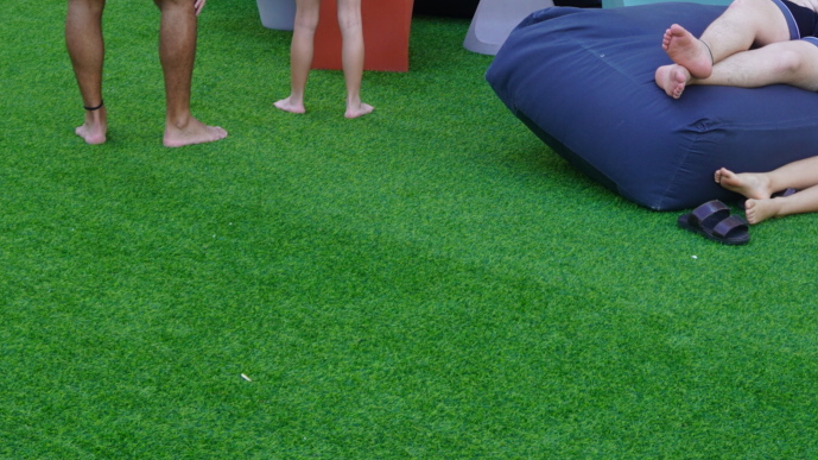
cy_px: -137
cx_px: 505
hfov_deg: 23.1
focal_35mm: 92
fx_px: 2000
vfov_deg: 12.7
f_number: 5
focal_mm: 25
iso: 100
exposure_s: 1/80
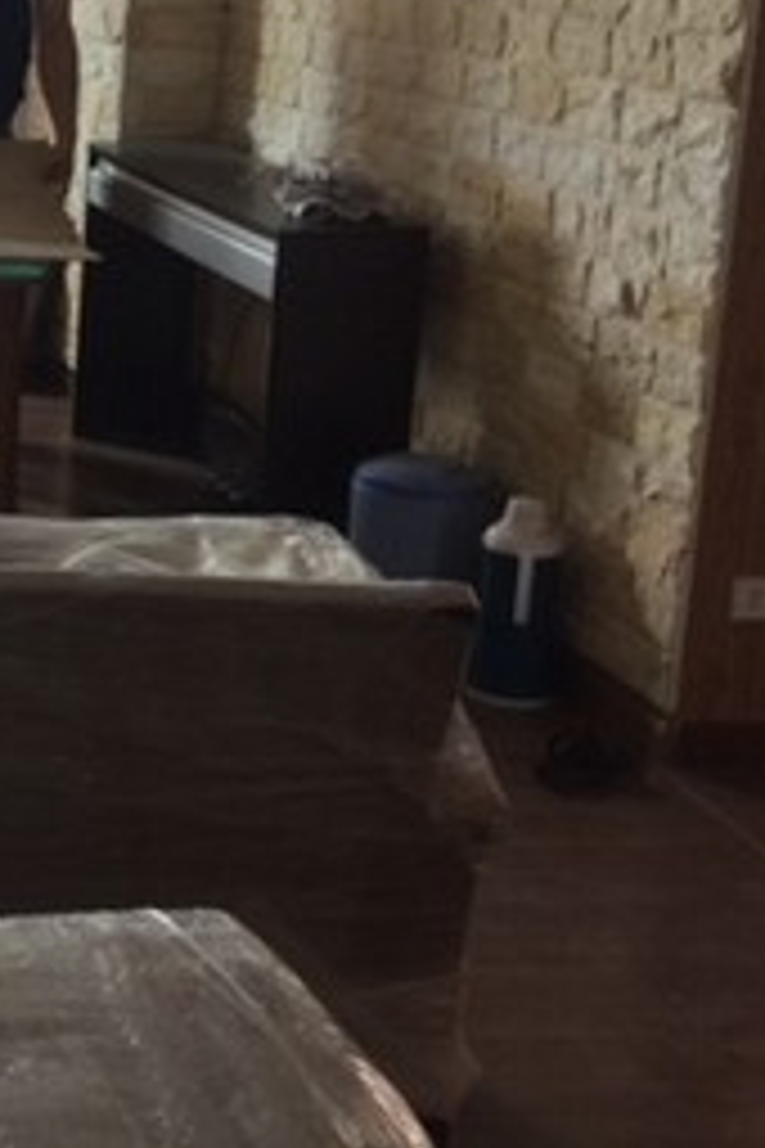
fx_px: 2263
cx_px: -544
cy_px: 365
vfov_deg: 28.2
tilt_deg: -12.7
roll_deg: -1.3
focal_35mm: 71
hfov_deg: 16.5
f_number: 2.2
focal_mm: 4.15
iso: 40
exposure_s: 1/17
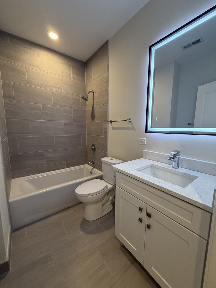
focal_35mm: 14
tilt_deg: -6.3
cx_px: 108
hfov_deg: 85.7
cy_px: 144
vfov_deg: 102.1
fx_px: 117
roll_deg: -0.7
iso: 320
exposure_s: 1/120
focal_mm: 2.22
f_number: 2.2
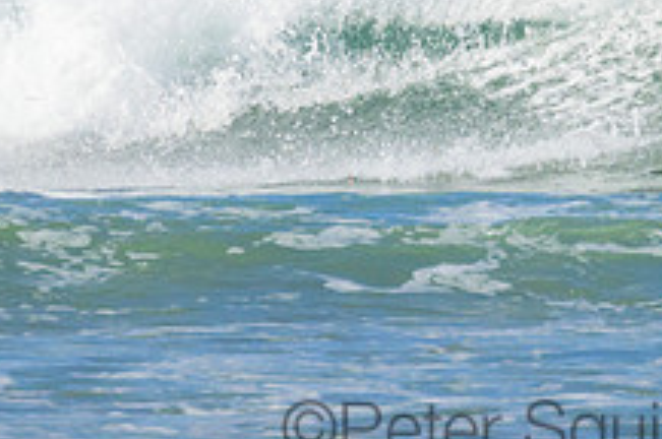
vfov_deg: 0.6
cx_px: 519
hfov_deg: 1.0
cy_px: -78
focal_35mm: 2143
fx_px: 39349
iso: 2200
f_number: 11
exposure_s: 1/1250
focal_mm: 800
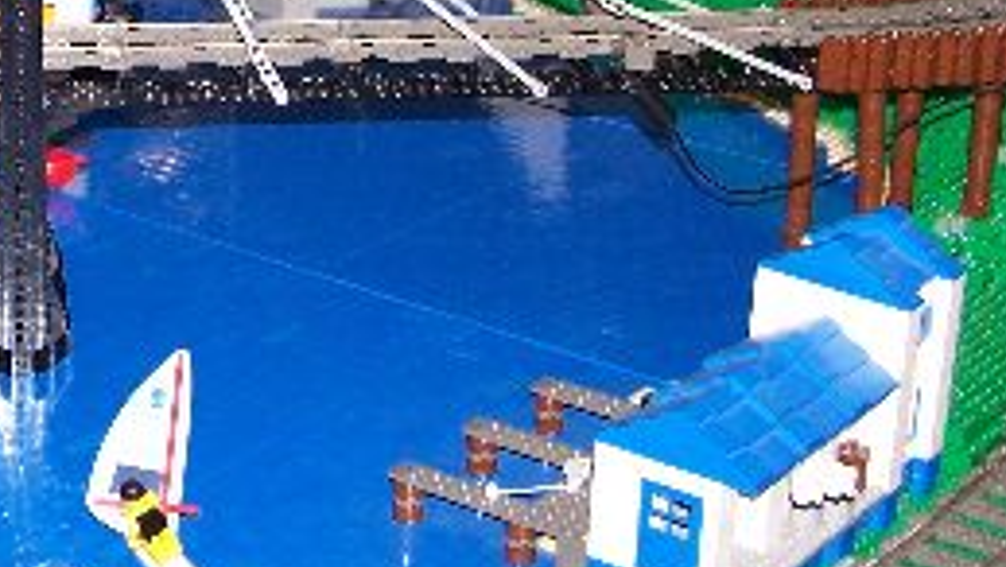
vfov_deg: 12.9
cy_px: -62
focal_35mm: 92
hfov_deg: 22.5
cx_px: 74
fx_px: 2455
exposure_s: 1/60
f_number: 2.8
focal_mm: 6.3
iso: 140
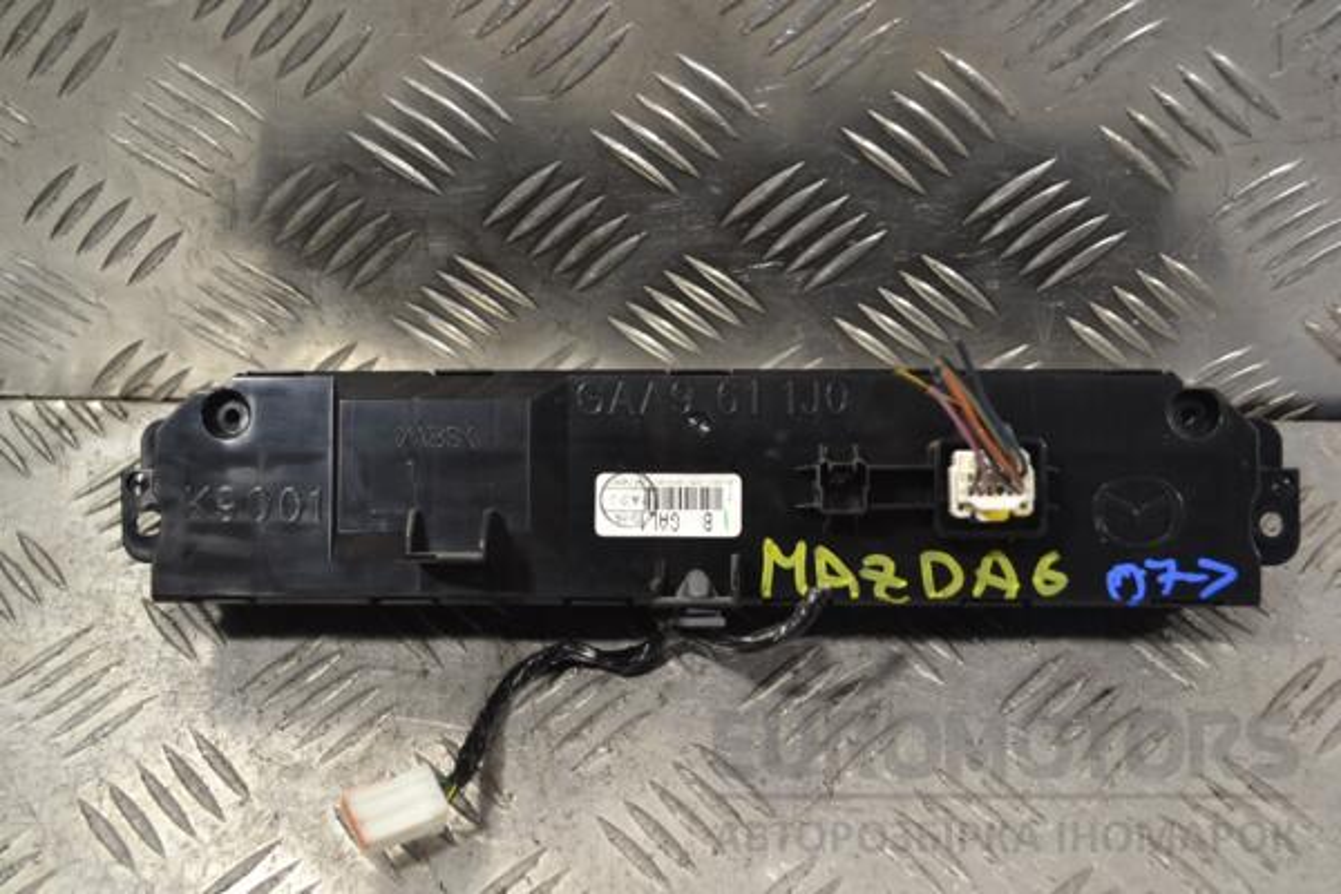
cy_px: 447
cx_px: 670
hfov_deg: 41.1
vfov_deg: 28.1
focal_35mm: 48
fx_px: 1788
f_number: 5
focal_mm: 32
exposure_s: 1/100
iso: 400
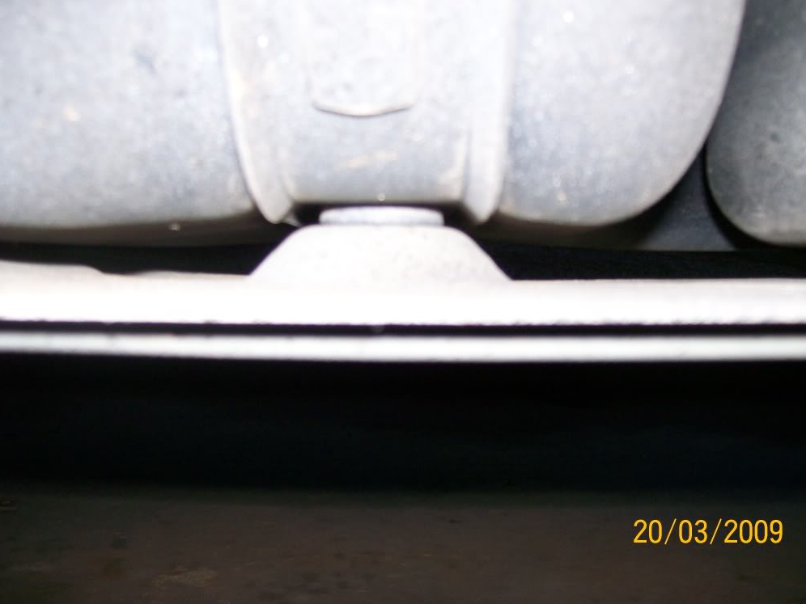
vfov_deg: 38.7
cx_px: 411
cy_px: 296
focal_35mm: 37
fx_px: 862
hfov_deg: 50.1
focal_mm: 6
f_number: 2.7
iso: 140
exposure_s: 1/64
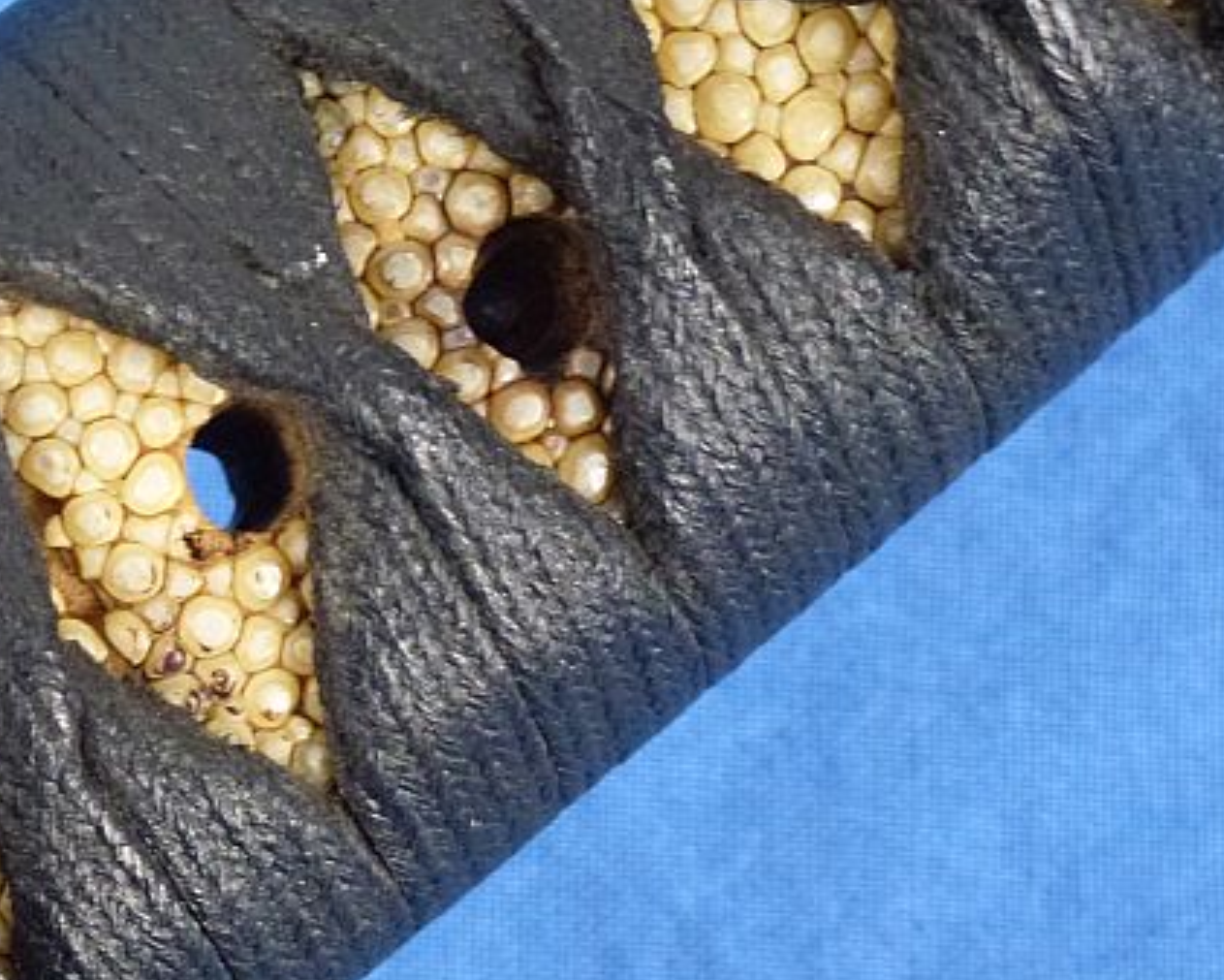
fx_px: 5508
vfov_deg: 10.1
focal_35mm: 152
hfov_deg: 12.6
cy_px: 771
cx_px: 140
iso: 400
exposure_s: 1/40
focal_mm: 14.8
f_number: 4.8
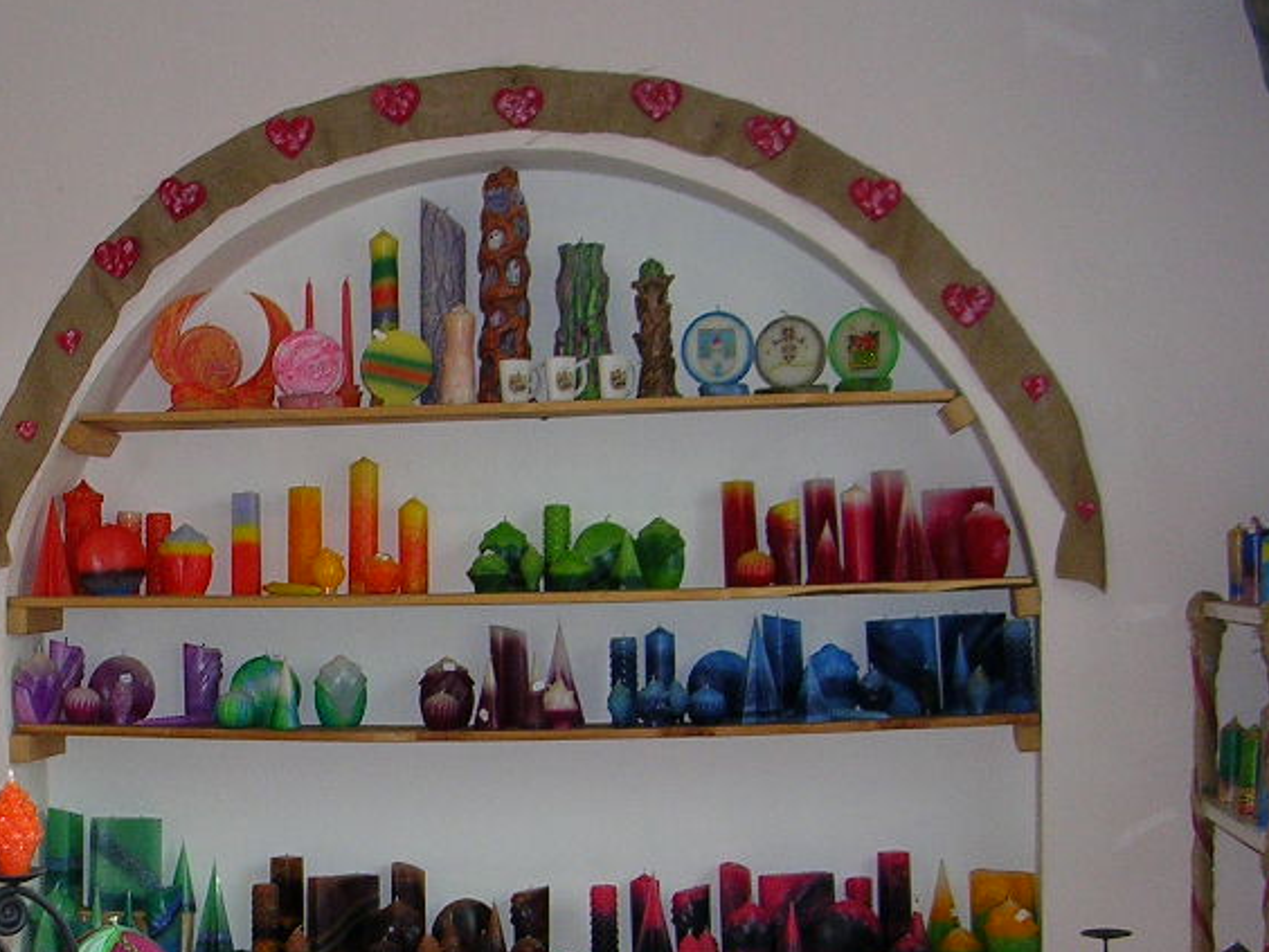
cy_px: 691
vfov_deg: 21.2
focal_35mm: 69
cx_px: 356
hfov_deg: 27.9
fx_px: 2529
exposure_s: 1/60.1
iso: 64
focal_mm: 5.8
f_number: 2.8
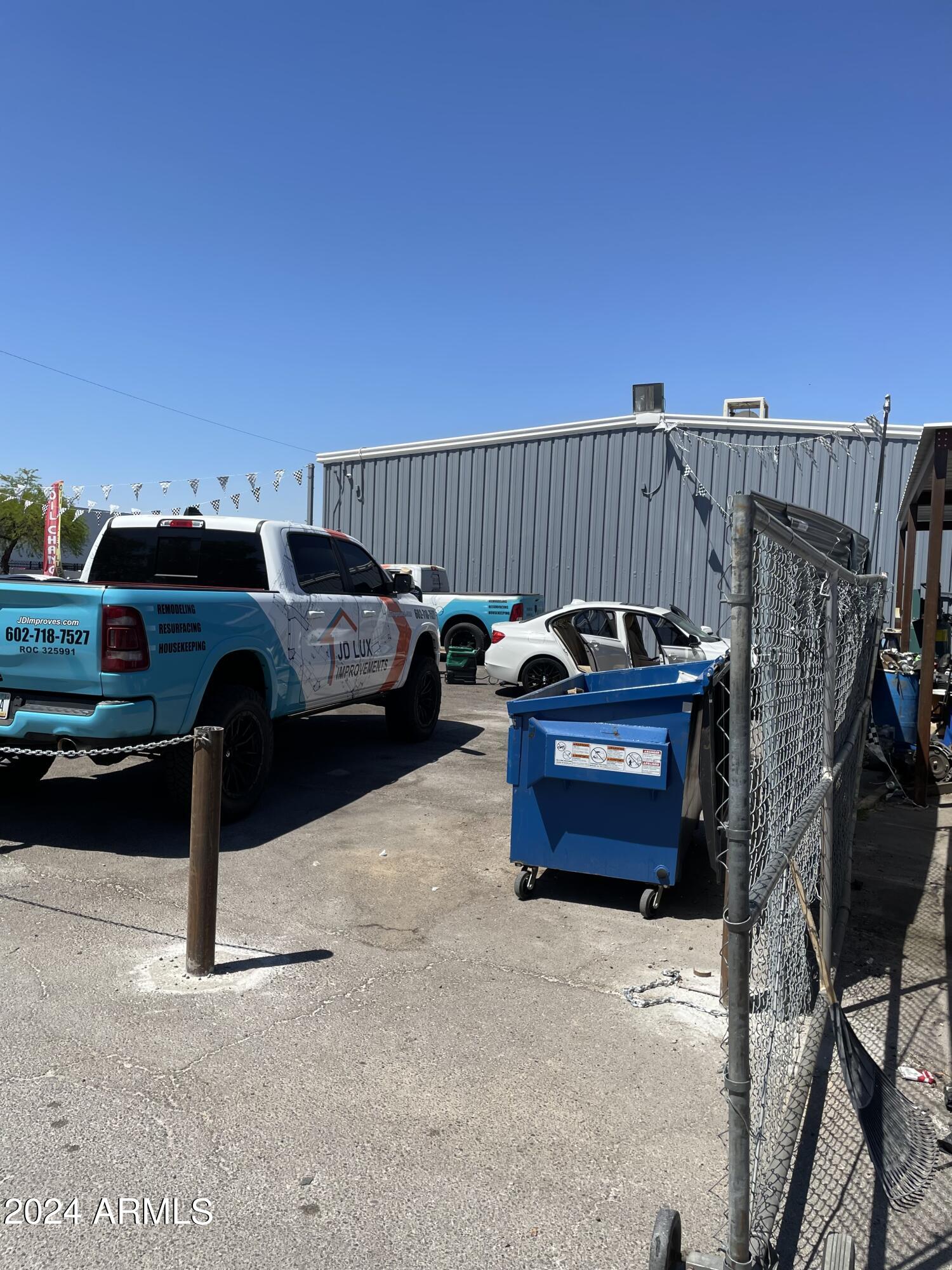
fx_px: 953
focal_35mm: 26
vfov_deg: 67.3
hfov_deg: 53.1
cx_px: 476
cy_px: 635
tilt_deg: -2.1
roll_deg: -3.0
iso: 32
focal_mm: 4.2
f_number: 1.6
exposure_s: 1/3610
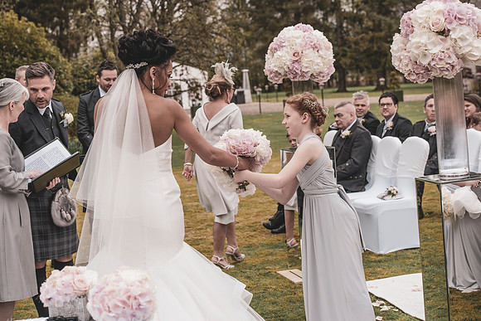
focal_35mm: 70
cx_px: 240
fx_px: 935
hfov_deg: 28.8
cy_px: 160
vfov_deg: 19.5
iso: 250
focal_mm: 70
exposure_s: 1/320
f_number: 5.6
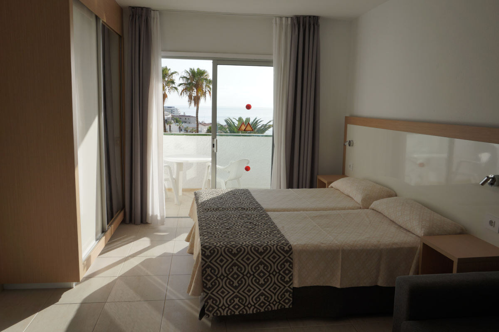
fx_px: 374
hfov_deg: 67.4
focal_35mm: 27
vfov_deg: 47.9
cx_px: 250
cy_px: 166
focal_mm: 18
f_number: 10
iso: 100
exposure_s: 1/125
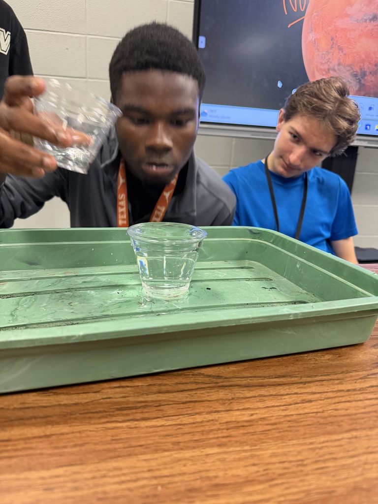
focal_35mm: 24
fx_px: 349
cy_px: 252
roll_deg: -4.2
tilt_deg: -16.7
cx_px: 189
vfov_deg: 71.6
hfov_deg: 56.8
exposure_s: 1/60
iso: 500
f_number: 1.78
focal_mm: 6.76
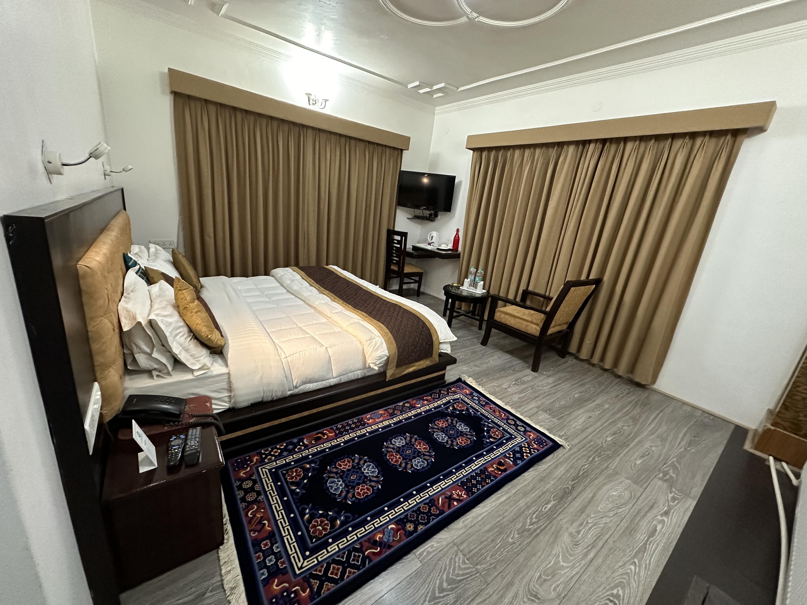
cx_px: 404
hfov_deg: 102.1
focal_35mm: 14
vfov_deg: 85.7
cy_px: 302
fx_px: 326
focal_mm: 2.22
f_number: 2.2
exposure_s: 1/50
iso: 640
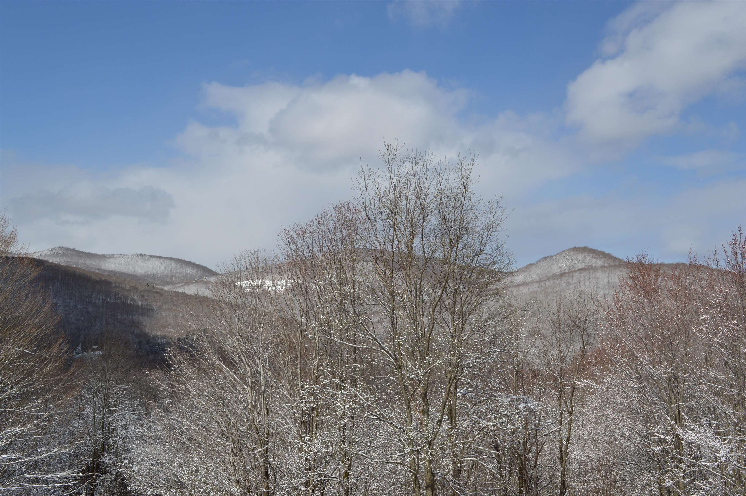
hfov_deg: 53.2
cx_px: 373
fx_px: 745
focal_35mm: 36
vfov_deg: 36.8
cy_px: 248
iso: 100
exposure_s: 1/500
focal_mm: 24
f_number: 8
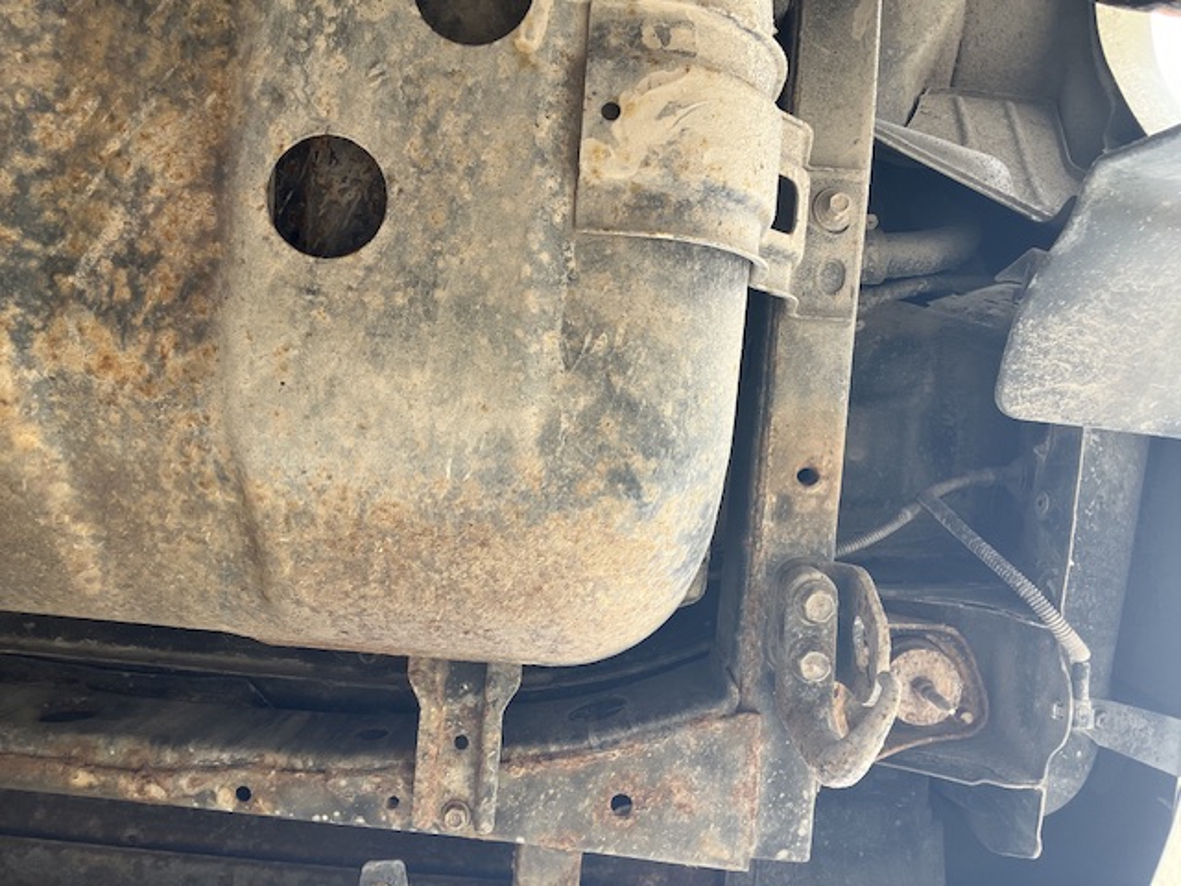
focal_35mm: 23
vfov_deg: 58.9
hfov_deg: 73.9
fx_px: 785
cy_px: 443
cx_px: 590
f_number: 2.2
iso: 80
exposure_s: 1/121
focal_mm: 2.71
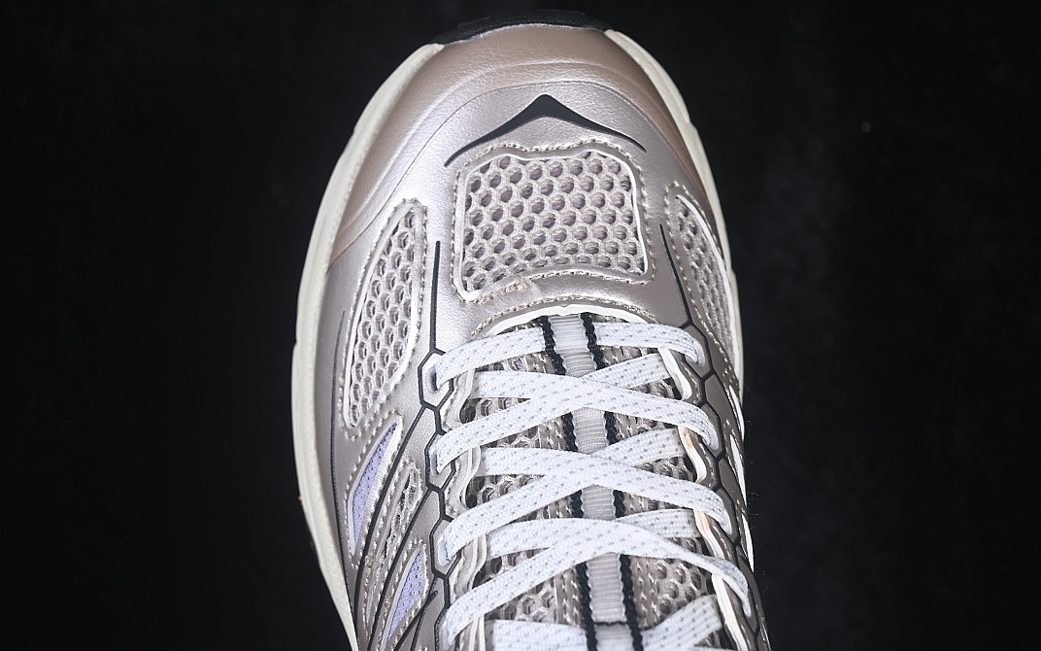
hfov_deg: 26.8
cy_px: 320
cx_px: 518
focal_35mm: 77
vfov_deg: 16.9
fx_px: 2185
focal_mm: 50
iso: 160
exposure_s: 1/80
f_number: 7.1
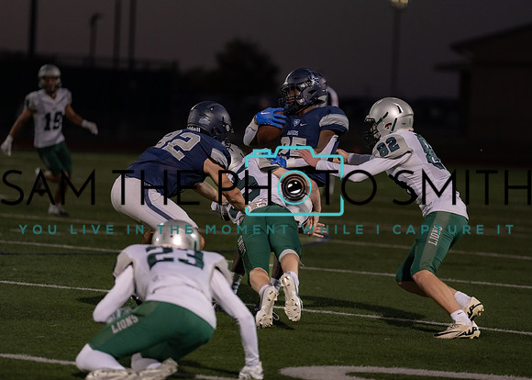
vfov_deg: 6.9
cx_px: 266
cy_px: 190
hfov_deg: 9.6
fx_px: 3166
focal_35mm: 210
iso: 2500
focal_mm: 200
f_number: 2.8
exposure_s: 1/1000
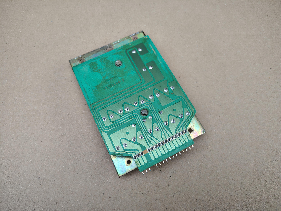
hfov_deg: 71.6
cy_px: 106
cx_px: 140
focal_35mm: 24
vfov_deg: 56.8
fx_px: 195
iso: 145
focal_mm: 5.56
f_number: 1.8
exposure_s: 1/100
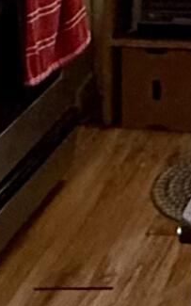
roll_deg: -0.1
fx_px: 1142
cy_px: -222
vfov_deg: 13.8
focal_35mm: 137
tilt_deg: -5.2
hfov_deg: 8.2
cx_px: 555
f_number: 2.2
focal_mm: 2.22
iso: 400
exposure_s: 1/60
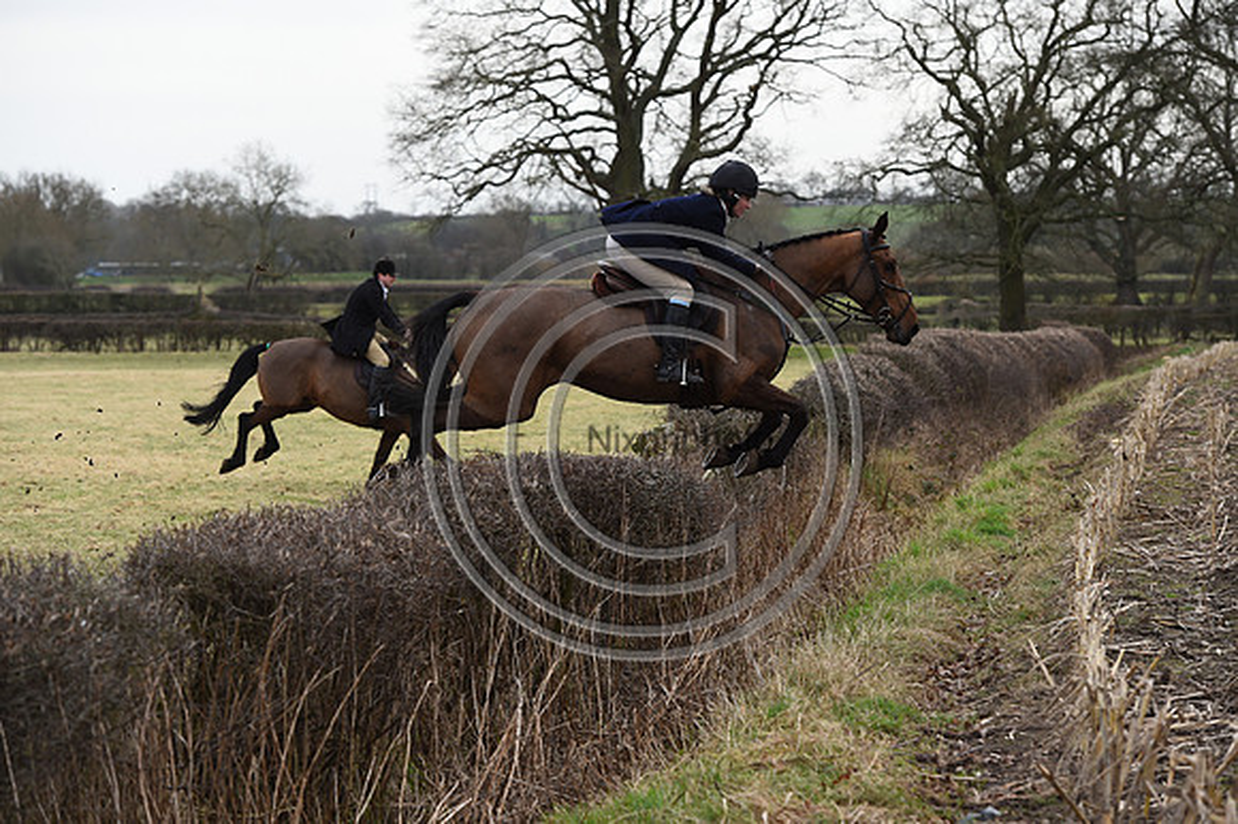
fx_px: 4640
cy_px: 412
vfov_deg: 10.1
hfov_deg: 15.2
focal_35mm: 135
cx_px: 619
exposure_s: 1/1250
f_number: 5.6
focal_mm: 135
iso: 900
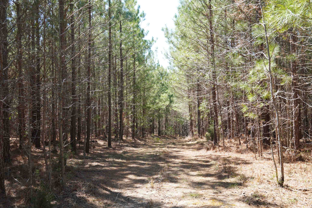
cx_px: 156
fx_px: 364
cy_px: 104
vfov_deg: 31.9
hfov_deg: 46.4
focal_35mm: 42
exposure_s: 1/160
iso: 125
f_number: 4.5
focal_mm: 28
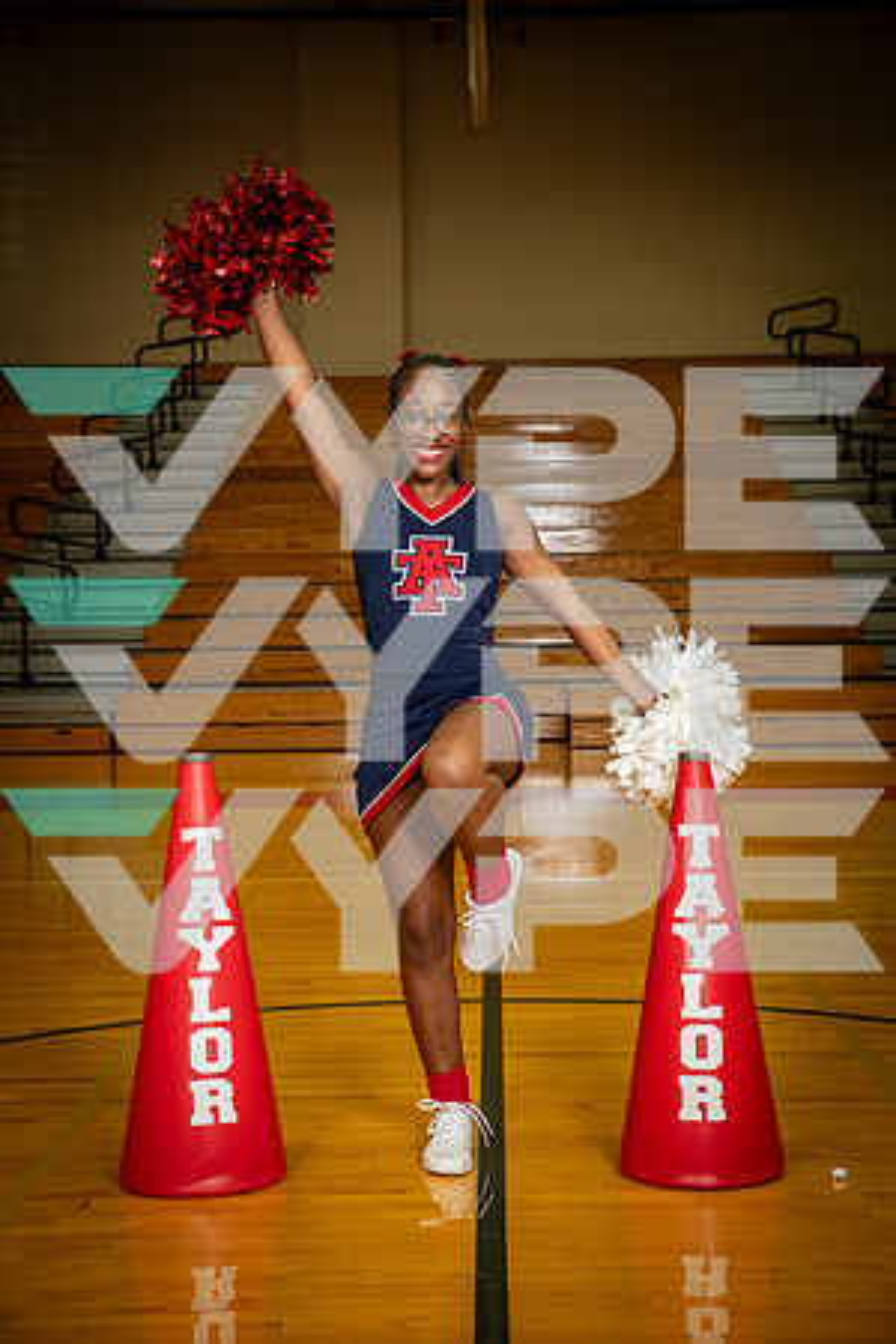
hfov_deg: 20.9
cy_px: 672
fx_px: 2426
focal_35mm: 65
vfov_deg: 31.0
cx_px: 448
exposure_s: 1/160
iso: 800
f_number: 7.1
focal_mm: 65
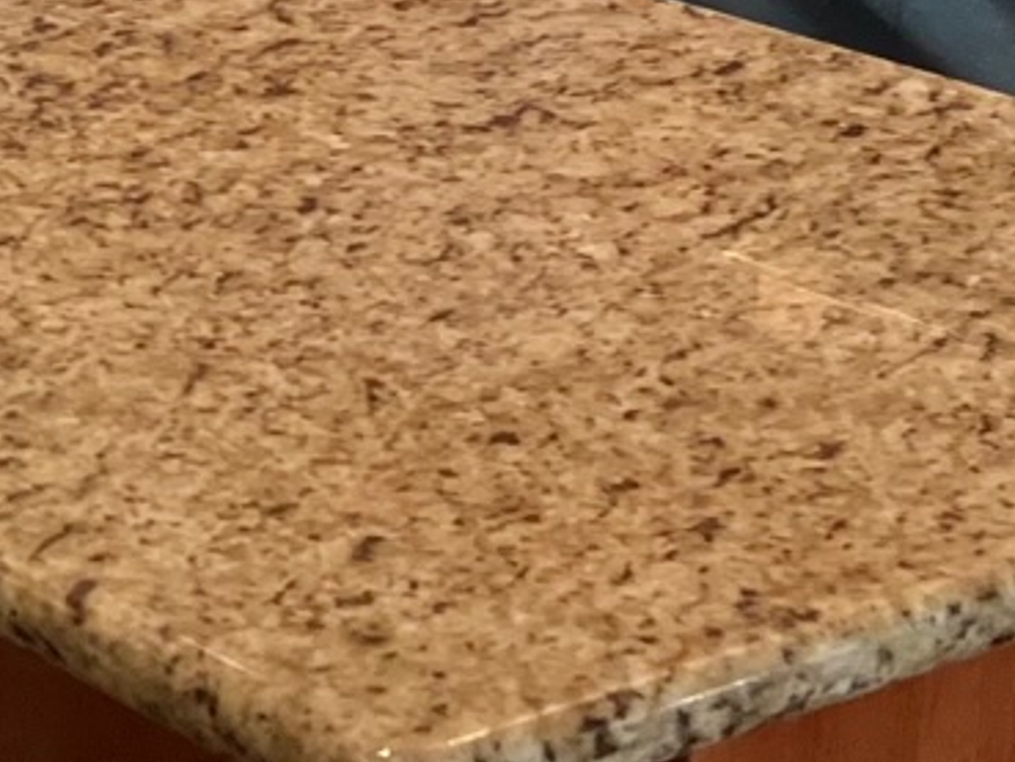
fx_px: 4165
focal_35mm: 142
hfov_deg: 13.1
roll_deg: +0.8
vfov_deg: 10.3
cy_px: -176
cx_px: -550
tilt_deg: -13.4
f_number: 1.5
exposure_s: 1/120
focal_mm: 5.7
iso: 64
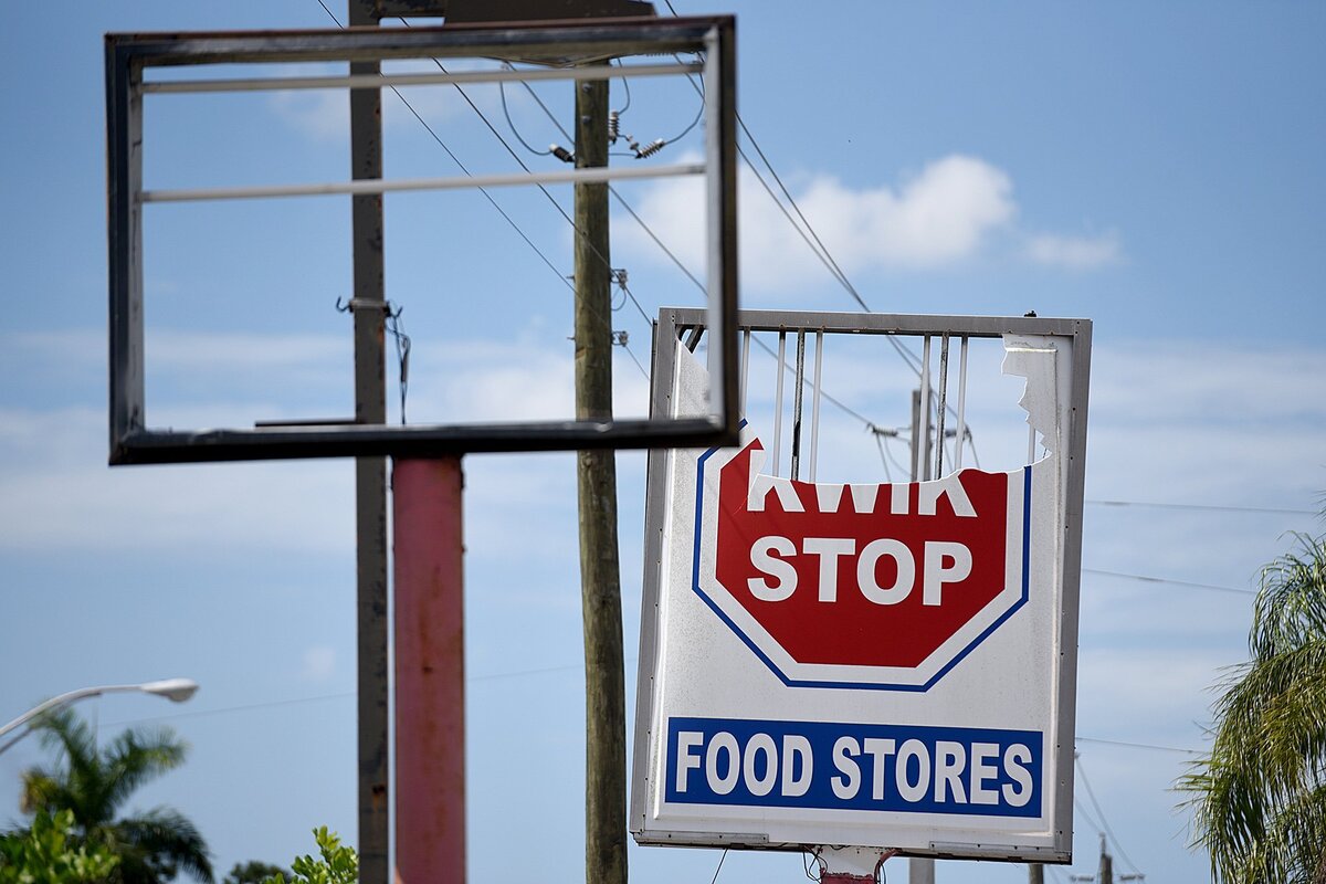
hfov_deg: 10.3
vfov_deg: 6.9
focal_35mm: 200
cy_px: 442
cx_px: 663
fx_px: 7366
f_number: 3.5
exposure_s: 1/3200
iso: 125
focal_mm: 200
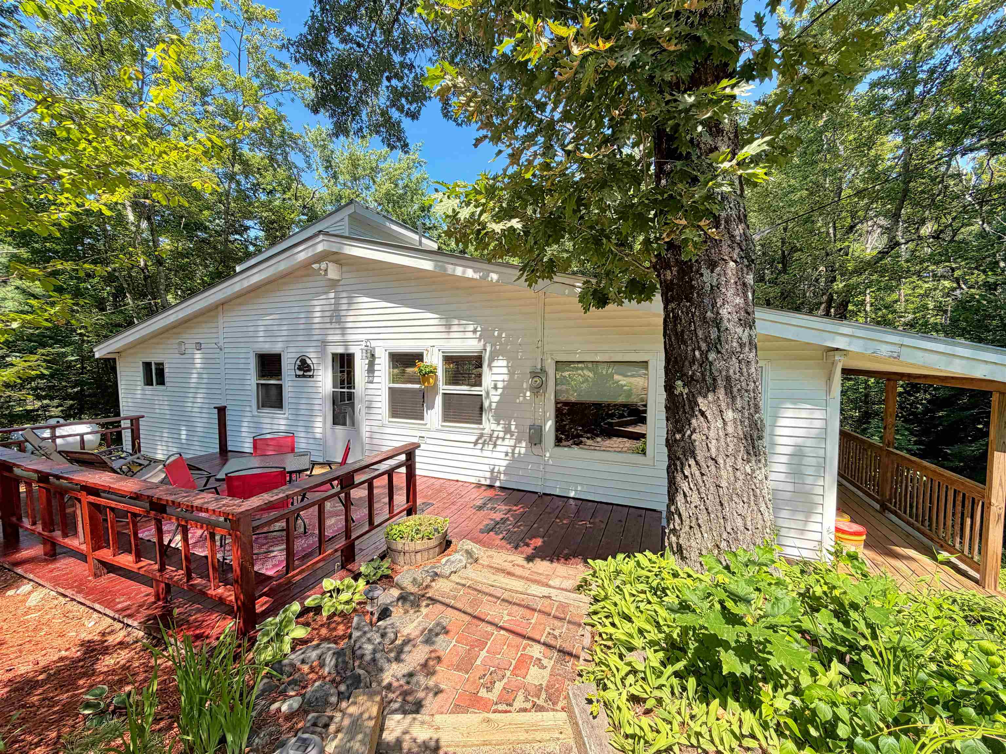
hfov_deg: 102.1
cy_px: 377
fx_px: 407
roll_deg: +0.2
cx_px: 503
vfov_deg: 85.7
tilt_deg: -3.2
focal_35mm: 14
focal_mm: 2.2
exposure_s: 1/607
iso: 40
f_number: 2.2
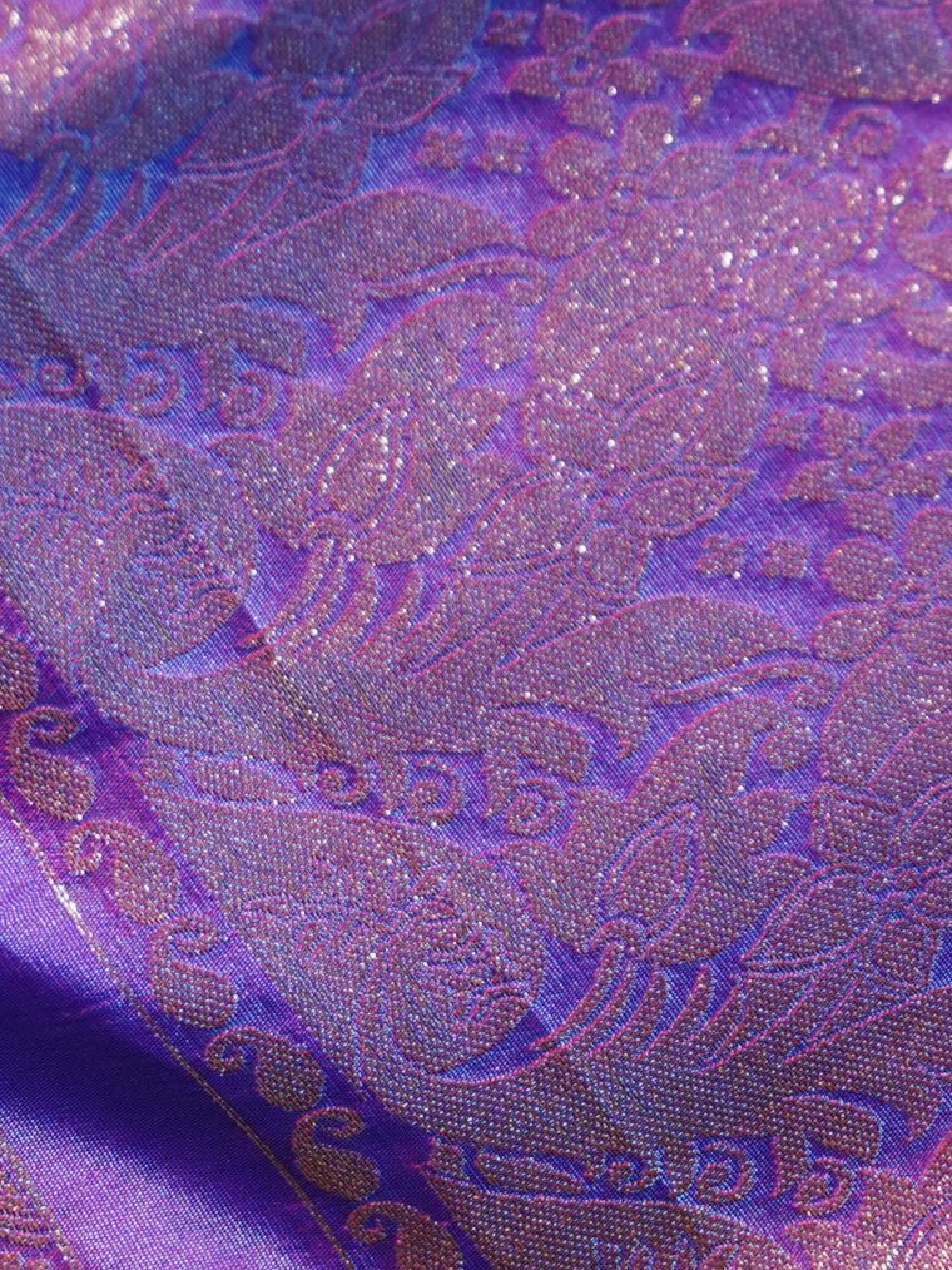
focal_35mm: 255
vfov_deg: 7.8
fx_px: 9355
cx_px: 1029
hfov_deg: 5.8
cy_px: 446
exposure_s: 1/200
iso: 500
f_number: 2.8
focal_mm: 70
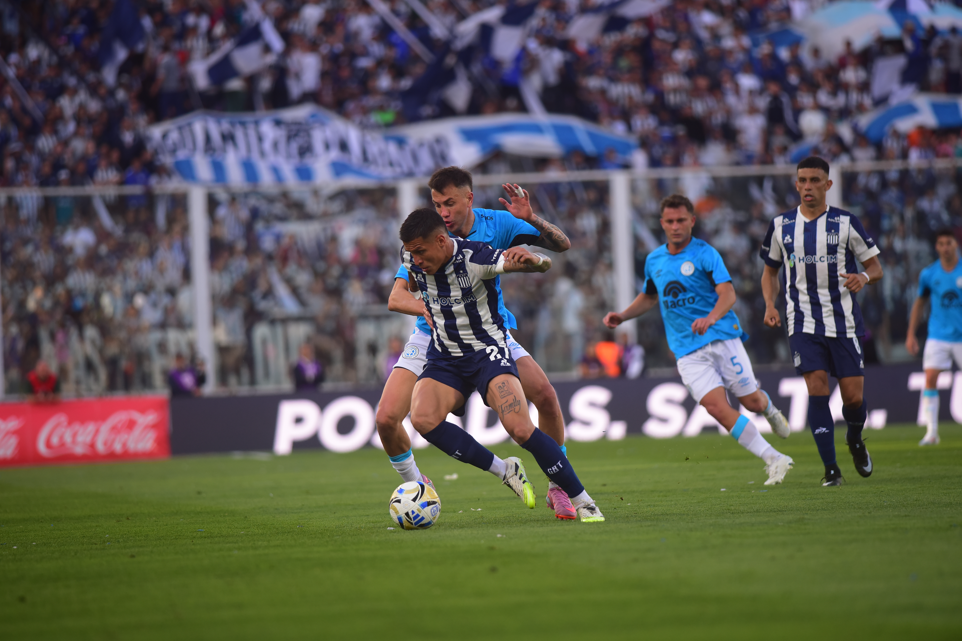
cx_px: 481
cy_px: 320
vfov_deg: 4.6
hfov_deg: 6.9
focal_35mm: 300
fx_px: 8016
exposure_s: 1/1250
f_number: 4
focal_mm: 300
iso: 1000
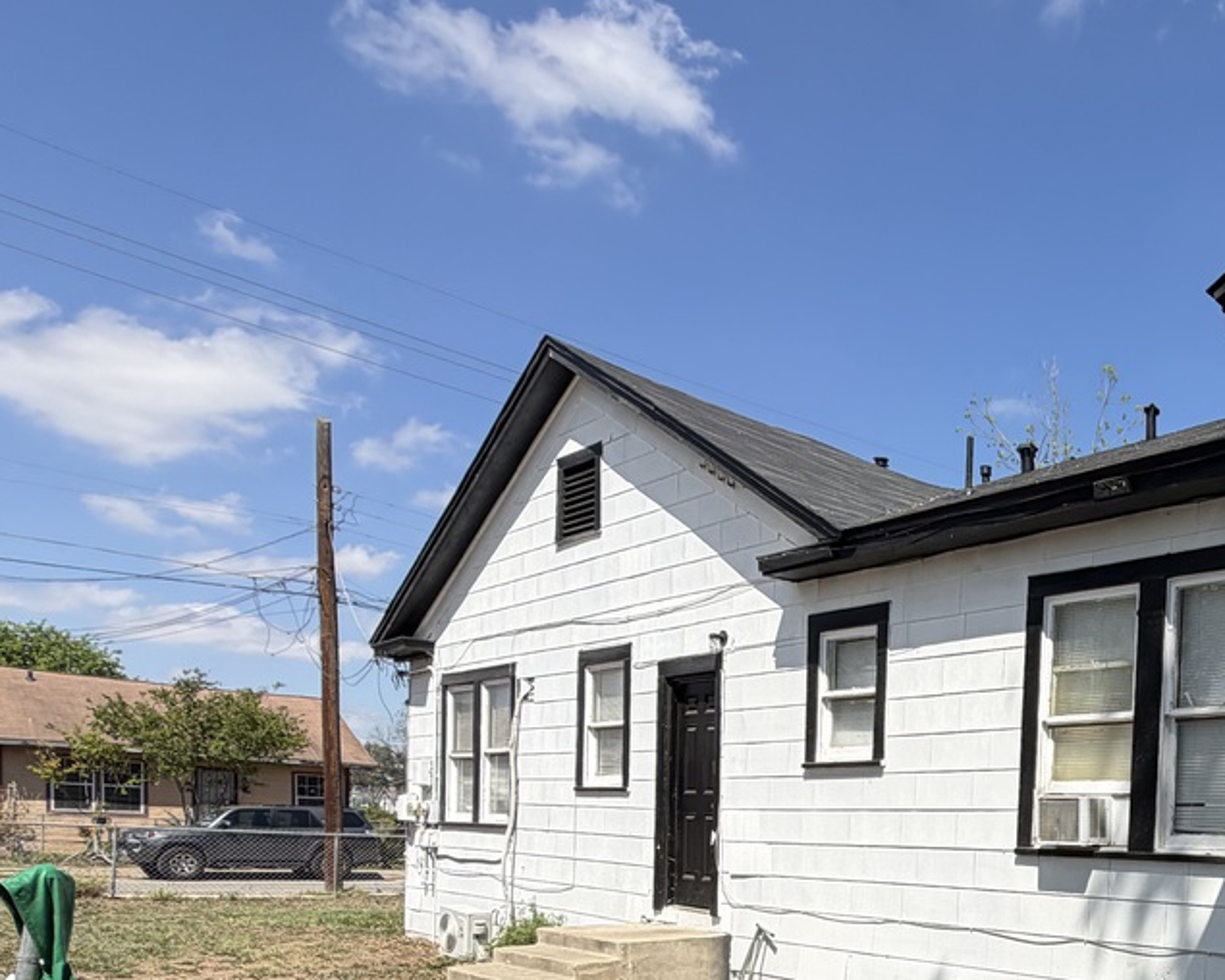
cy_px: 895
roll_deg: -2.1
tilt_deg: -1.7
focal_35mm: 31
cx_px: 1198
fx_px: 1124
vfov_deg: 42.9
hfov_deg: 48.2
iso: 20
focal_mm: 2.22
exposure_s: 1/1017
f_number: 2.2
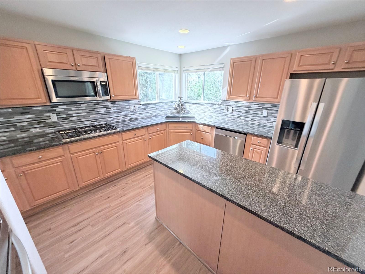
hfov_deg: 102.1
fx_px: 148
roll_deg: -1.1
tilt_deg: -21.1
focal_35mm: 14
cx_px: 182
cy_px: 137
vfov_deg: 85.7
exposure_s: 1/60
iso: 200
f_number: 2.2
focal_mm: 2.22
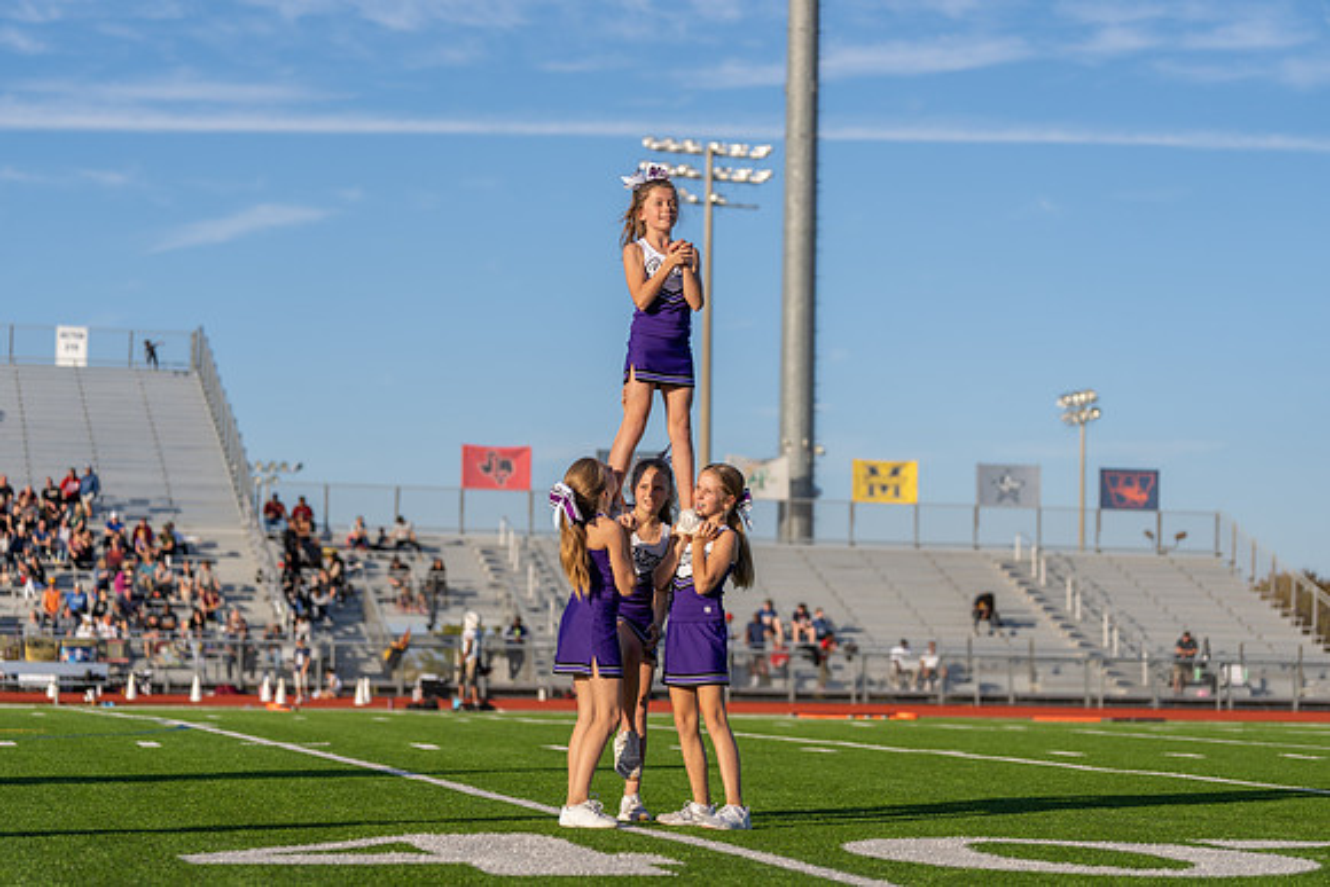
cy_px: 444
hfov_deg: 25.4
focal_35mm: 80
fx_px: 2956
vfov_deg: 17.1
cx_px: 665
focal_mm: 80
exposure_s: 1/1600
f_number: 2.8
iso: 100
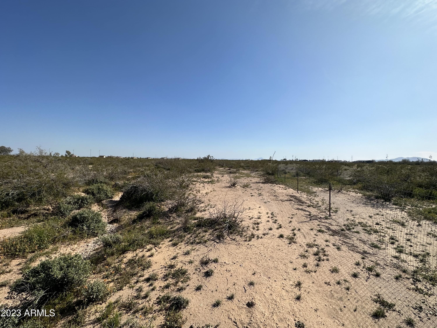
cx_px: 218
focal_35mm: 14
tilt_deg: -1.2
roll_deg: -0.6
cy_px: 164
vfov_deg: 85.7
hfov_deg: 102.1
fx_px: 177
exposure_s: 1/3861
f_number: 2.2
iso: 50
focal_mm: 2.22
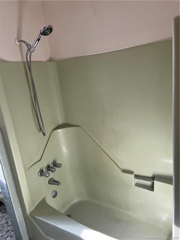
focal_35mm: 26
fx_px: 180
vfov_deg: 67.3
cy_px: 120
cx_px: 90
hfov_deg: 53.1
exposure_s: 1/121
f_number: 1.6
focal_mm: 5.1
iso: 125
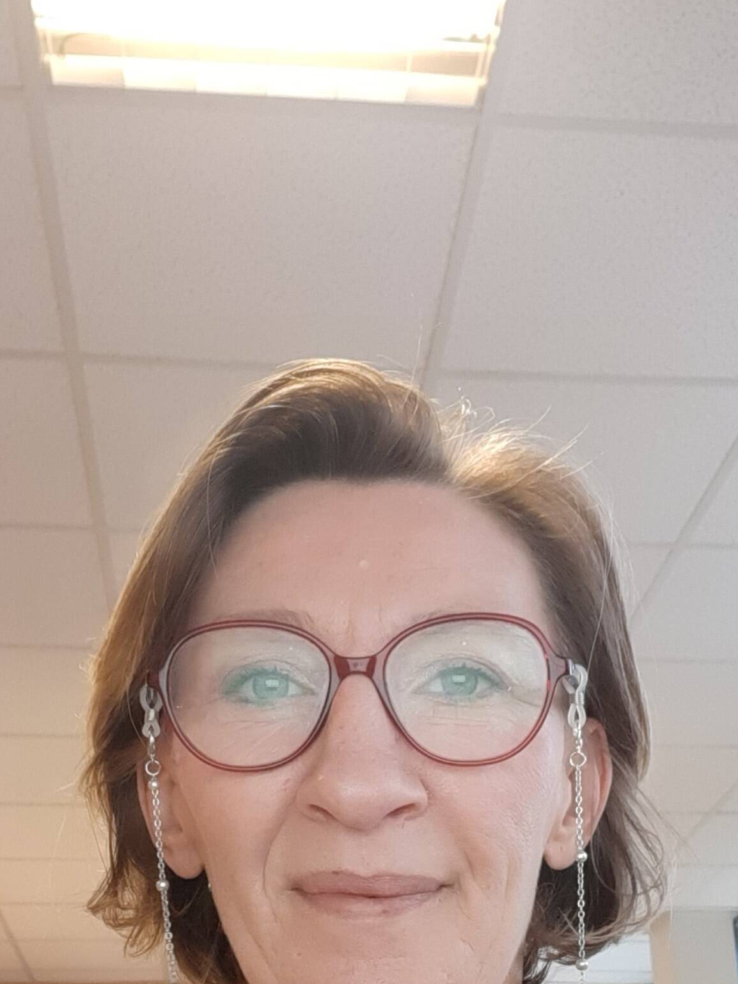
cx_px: 378
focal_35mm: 55
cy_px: 729
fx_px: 1564
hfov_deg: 26.6
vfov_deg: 34.3
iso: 200
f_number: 2
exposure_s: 1/25
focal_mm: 3.75
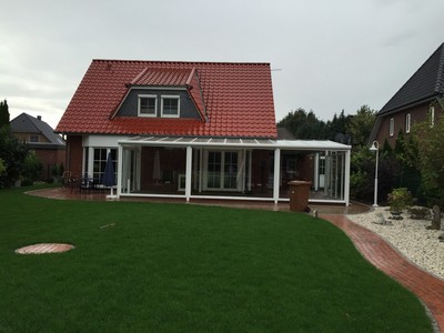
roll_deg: -1.7
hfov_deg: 61.7
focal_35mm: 29
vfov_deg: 48.2
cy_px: 166
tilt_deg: -0.2
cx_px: 222
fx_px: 372
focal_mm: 4.15
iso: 32
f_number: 2.2
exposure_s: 1/791
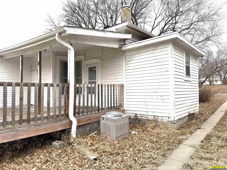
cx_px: 114
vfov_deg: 56.8
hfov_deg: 71.6
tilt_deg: +2.9
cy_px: 85
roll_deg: +0.7
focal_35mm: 24
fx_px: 157
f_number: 1.78
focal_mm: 6.76
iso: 80
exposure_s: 1/370
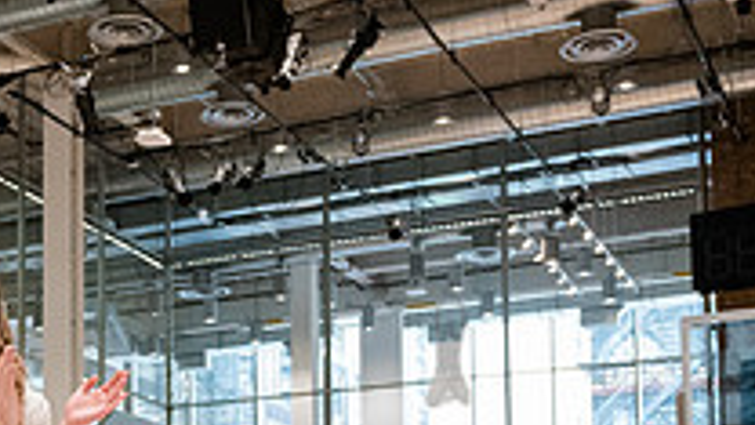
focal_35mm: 82
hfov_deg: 24.3
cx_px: -64
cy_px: 571
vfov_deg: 14.1
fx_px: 1642
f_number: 4
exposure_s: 1/400
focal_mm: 24
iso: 5000
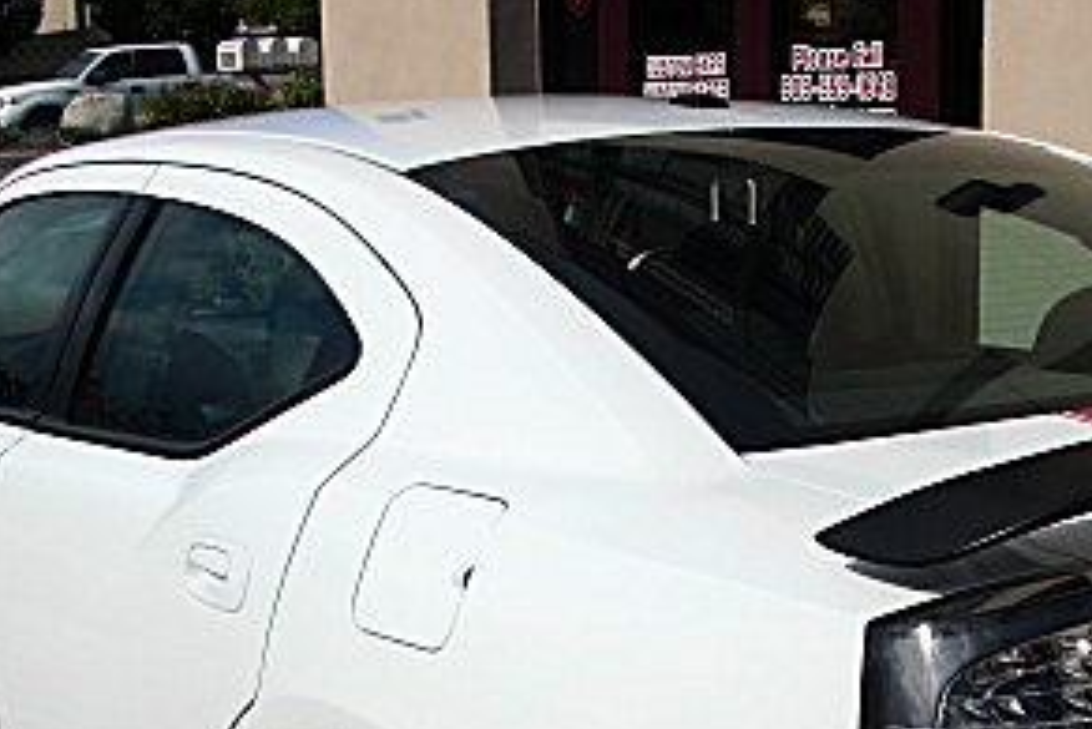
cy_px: 815
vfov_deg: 16.2
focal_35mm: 82
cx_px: 800
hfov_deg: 24.5
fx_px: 2488
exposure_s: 1/320
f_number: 7.9
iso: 50
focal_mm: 6.3
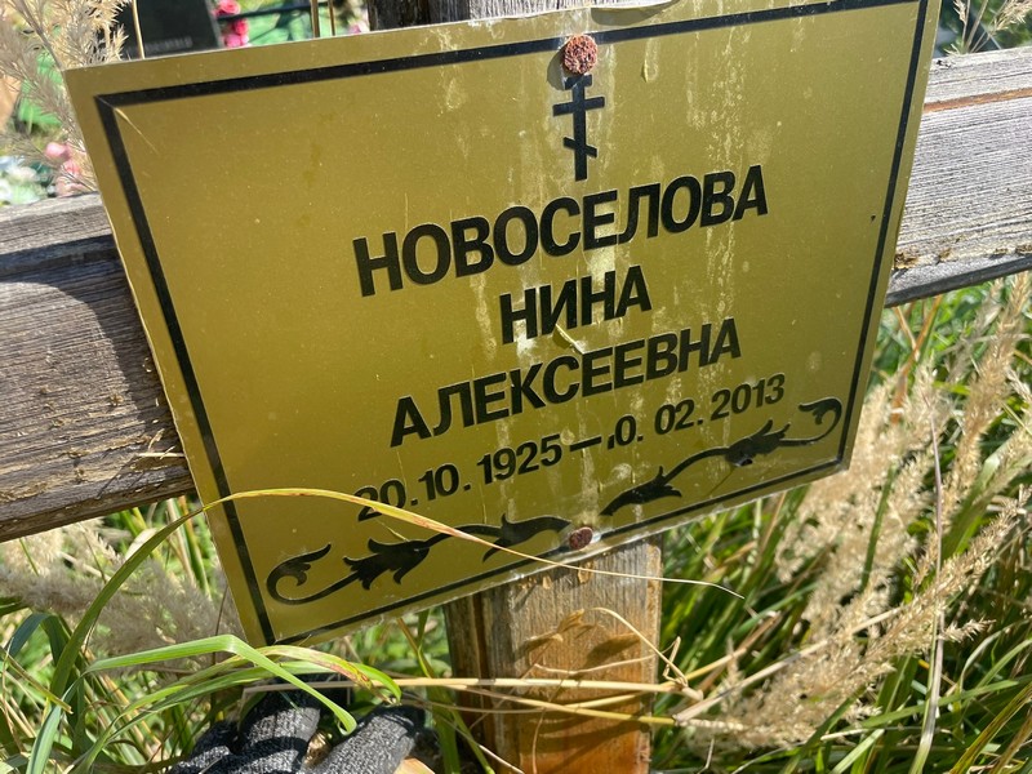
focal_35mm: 26
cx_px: 516
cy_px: 387
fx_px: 775
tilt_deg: -35.2
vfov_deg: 53.1
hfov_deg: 67.3
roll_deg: +6.2
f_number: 1.6
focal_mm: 4.2
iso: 32
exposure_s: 1/963
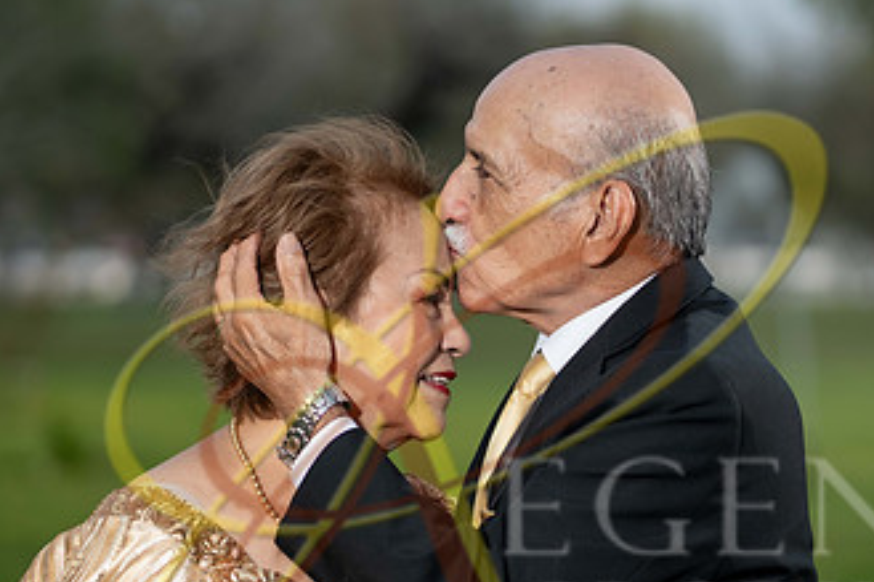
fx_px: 3640
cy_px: 450
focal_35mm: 150
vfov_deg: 9.1
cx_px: 616
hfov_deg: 13.7
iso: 200
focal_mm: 85
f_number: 2.2
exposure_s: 1/1600
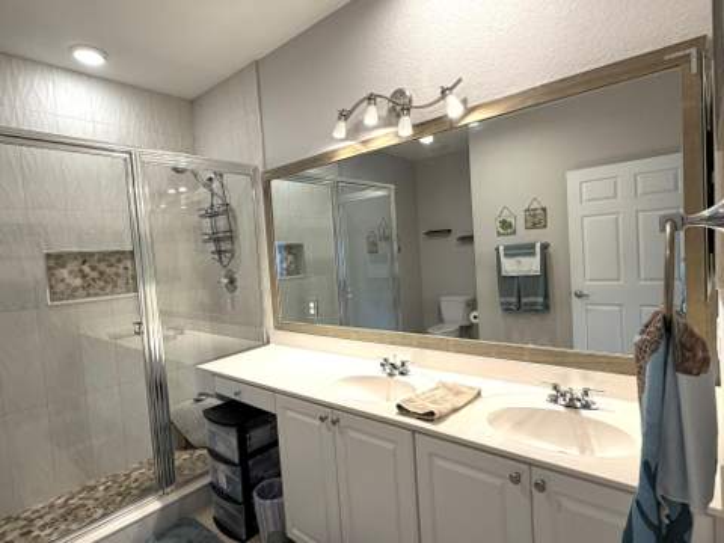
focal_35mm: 19
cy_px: 272
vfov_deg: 68.7
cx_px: 362
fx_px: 397
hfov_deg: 84.7
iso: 160
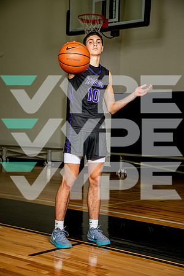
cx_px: 92
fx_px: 537
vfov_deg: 28.8
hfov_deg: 19.5
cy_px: 138
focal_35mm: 70
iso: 100
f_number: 6.3
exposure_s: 1/200
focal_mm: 70
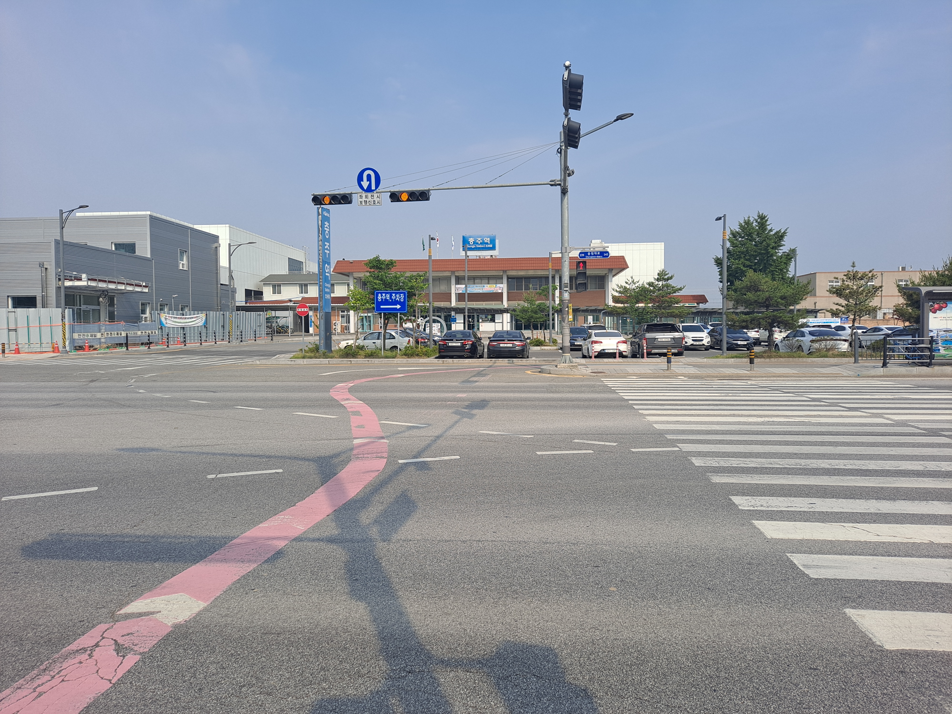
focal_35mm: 25
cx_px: 476
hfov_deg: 69.4
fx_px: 688
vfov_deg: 54.9
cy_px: 357
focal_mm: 4.6
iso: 32
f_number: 2
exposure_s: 1/1071
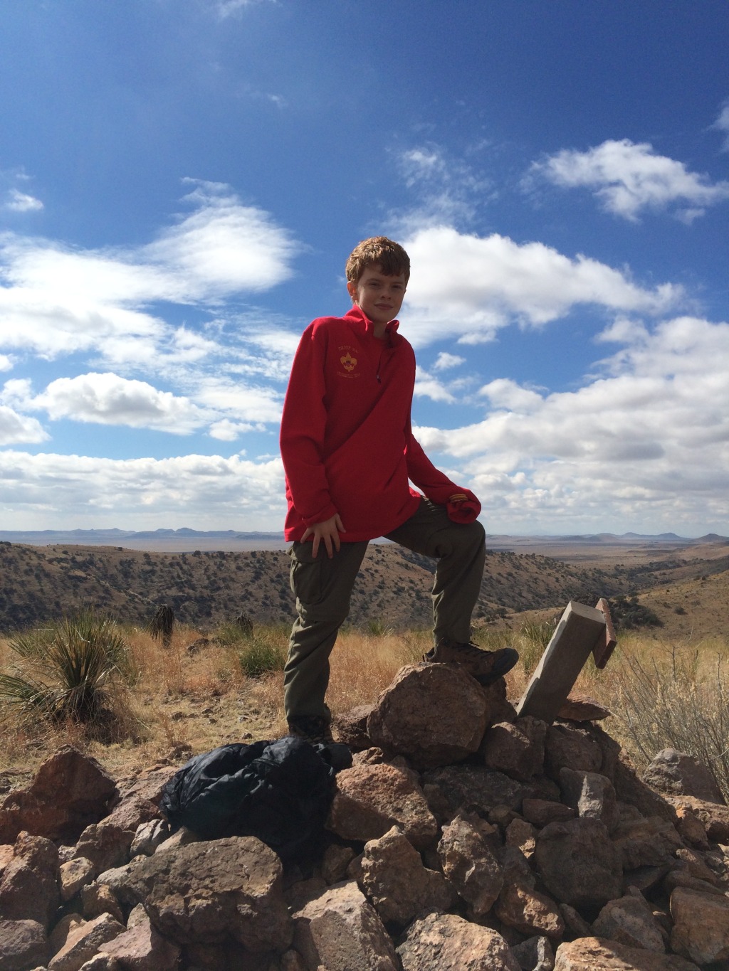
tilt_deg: +2.9
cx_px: 364
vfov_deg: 61.7
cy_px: 486
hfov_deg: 48.2
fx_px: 814
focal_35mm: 29
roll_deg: +0.0
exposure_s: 1/5128
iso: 32
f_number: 2.2
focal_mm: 4.15
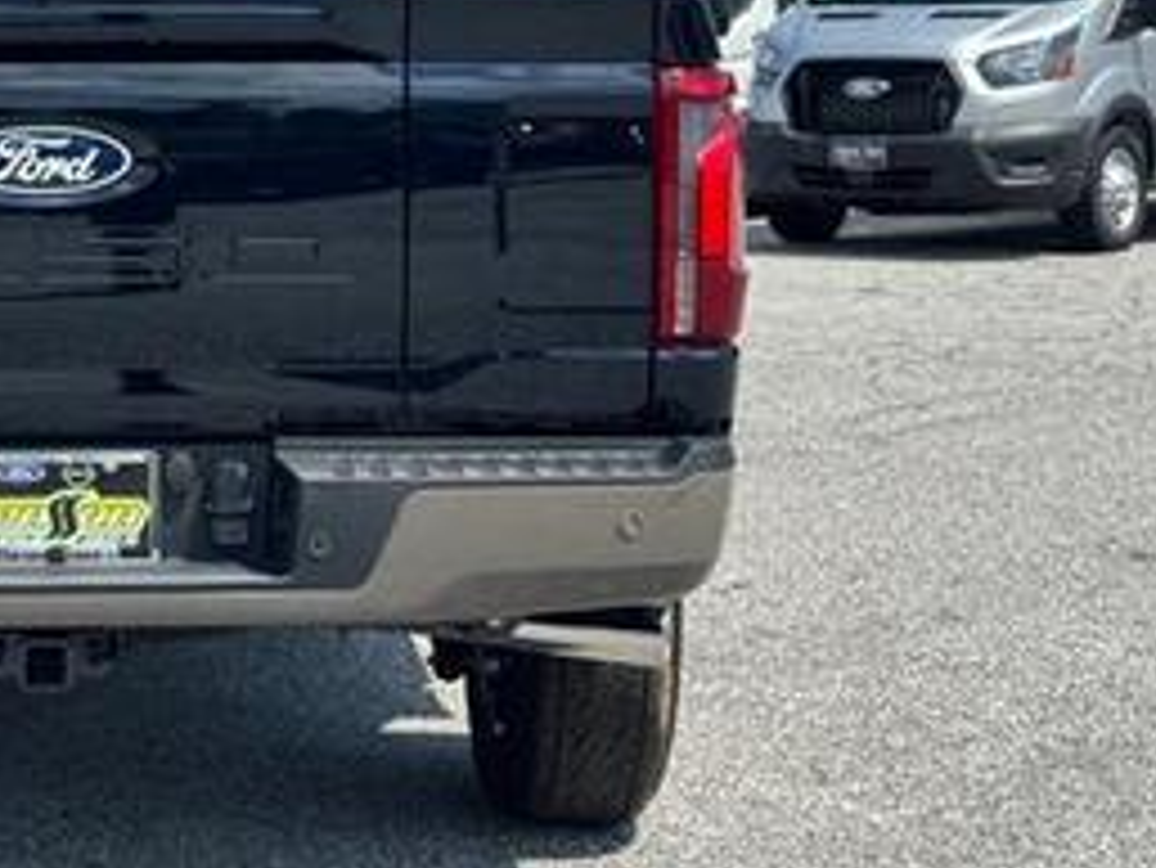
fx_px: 3141
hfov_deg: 20.4
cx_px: 85
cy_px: 211
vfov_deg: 15.7
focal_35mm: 94
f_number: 1.78
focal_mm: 6.76
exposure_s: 1/3817
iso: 64
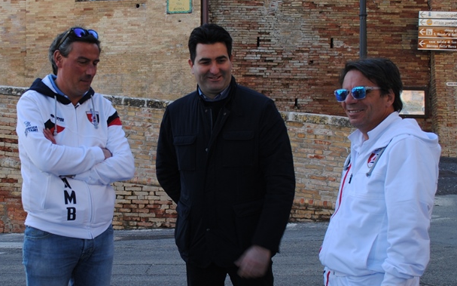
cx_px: 158
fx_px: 772
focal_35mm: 62
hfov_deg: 32.7
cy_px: 158
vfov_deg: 20.9
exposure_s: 1/125
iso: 125
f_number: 5.6
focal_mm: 24
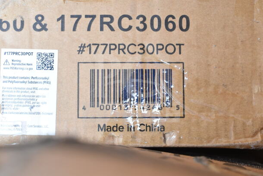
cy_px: 88
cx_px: 132
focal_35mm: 72
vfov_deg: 18.9
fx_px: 526
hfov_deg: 28.1
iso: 1600
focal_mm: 48
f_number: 7.1
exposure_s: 1/200
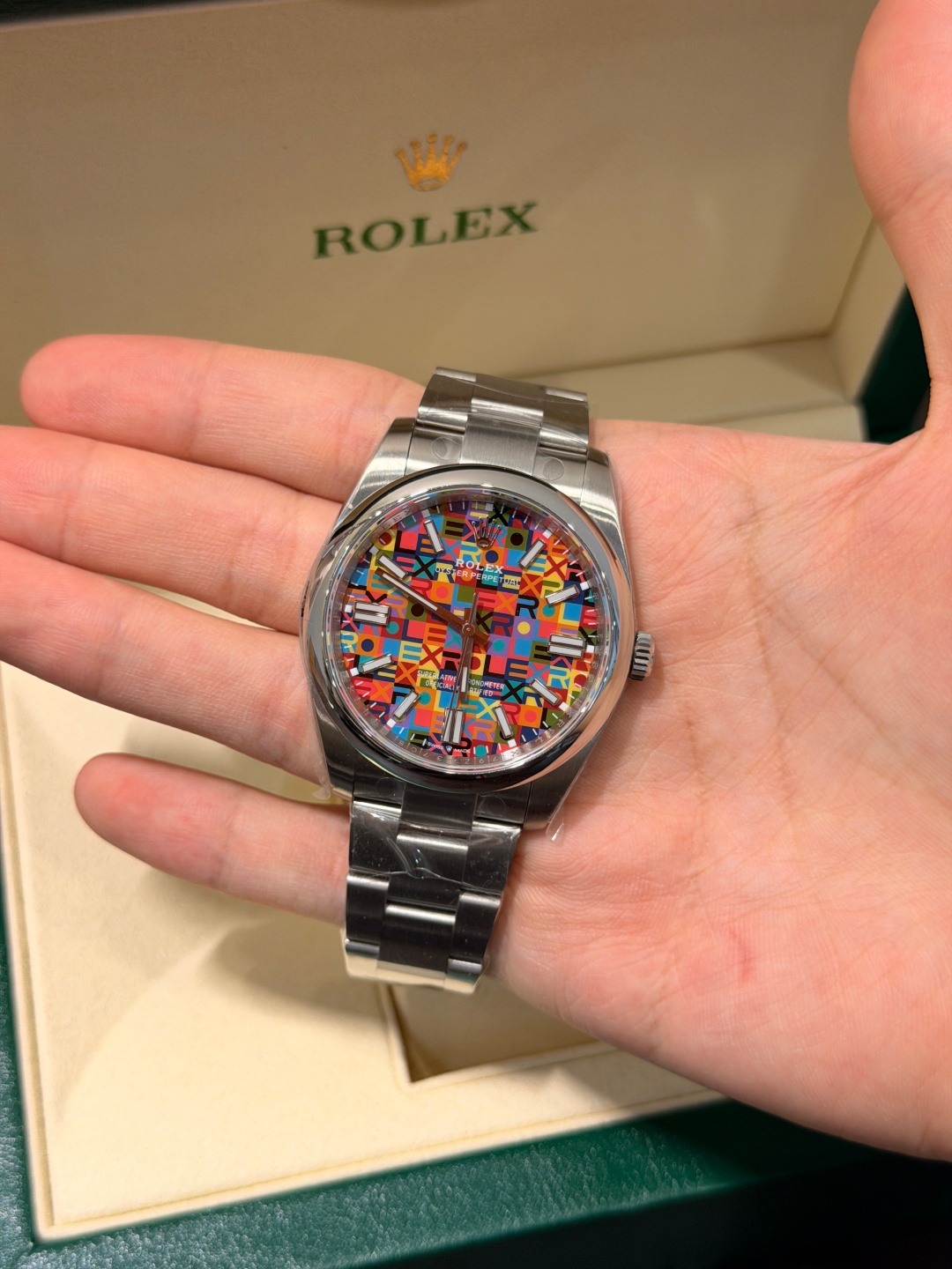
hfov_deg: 30.3
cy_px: 634
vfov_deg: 39.7
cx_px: 476
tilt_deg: -56.2
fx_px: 1760
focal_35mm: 48
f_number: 1.78
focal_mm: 6.76
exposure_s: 1/50
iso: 80
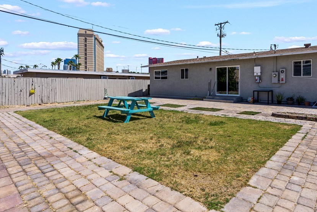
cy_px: 94
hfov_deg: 80.7
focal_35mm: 21
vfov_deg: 59.4
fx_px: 185
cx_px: 180
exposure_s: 1/500
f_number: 5.6
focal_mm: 16
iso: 200
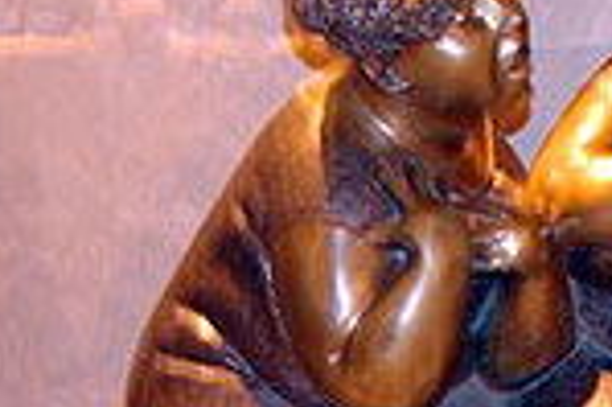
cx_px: 690
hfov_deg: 16.8
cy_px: 271
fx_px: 2004
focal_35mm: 118
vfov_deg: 11.6
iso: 400
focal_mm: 26
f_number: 4
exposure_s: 1/1.3
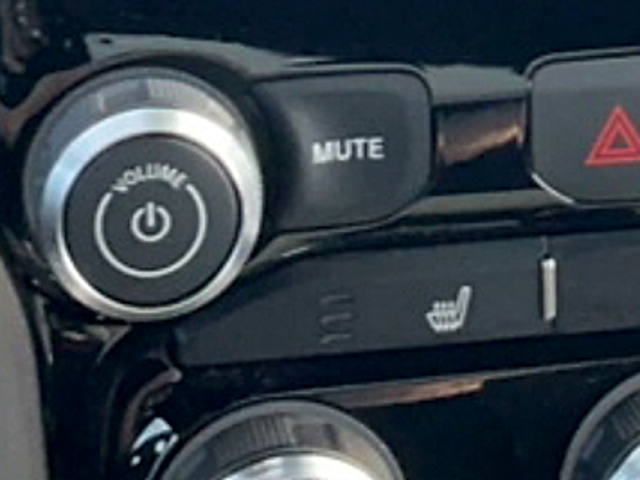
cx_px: 579
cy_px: -410
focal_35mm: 135
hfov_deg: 14.5
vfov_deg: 10.3
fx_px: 2496
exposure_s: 1/120
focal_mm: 3
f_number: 1.8
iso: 50
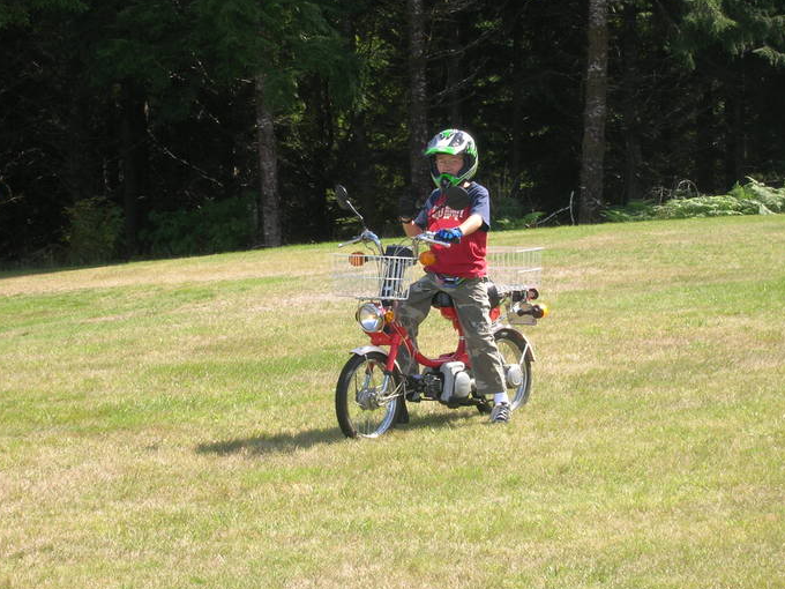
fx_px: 2721
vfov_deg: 12.3
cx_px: 431
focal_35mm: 120
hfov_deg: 16.4
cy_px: 267
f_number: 8.2
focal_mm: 17.1
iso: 50
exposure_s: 1/48.5
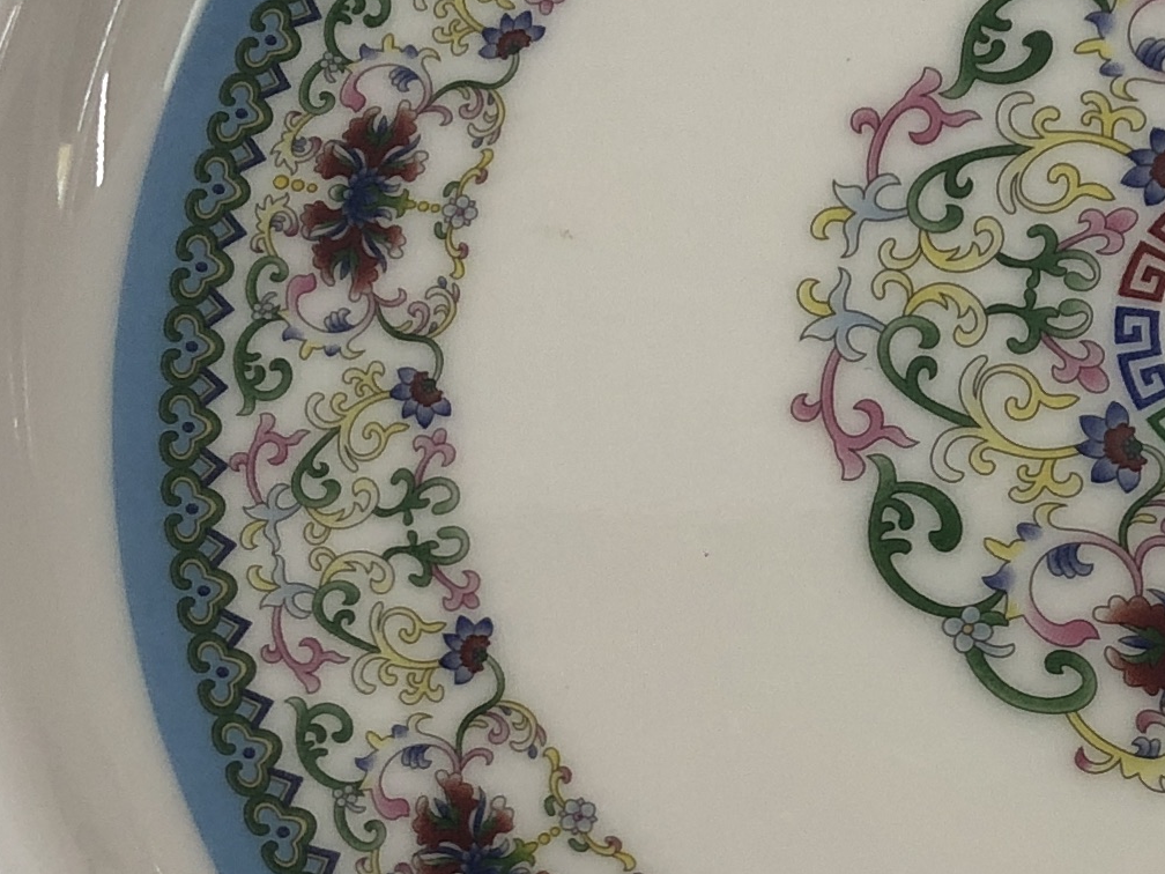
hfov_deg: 17.1
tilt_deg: -65.8
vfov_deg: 13.2
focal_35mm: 112
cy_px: 487
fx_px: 3769
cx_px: 1251
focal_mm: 4
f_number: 1.8
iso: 25
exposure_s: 1/50
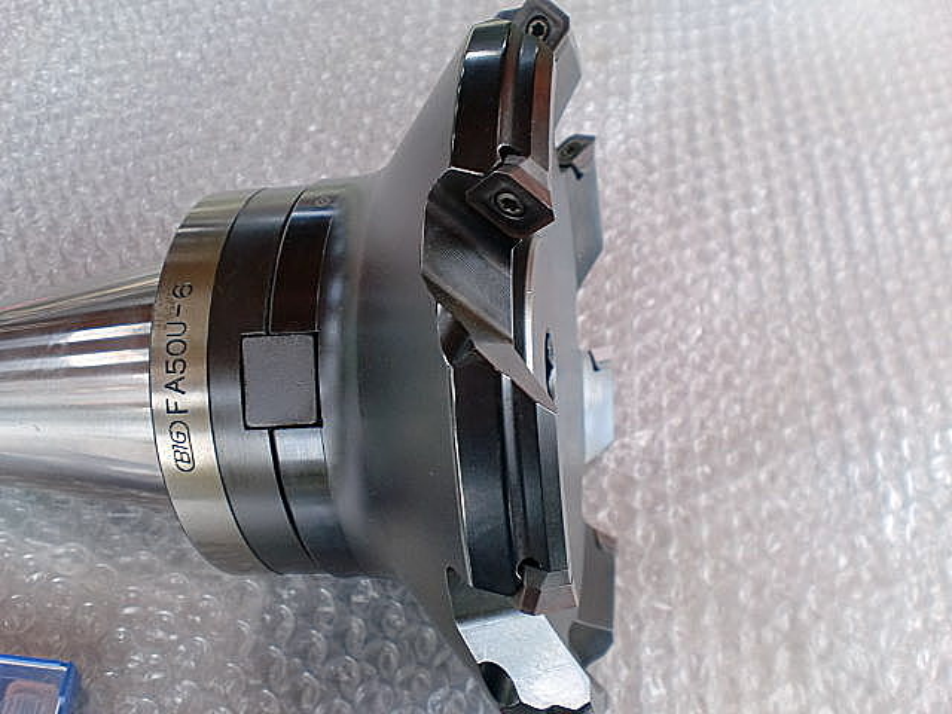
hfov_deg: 52.6
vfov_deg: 40.7
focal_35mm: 35
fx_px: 963
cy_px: 357
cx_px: 476
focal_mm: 6.3
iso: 125
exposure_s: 1/60
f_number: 3.1
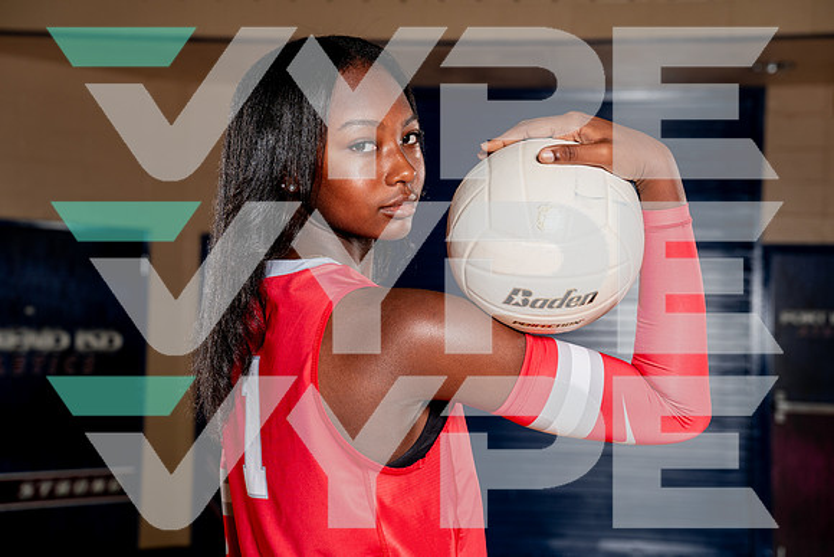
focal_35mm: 70
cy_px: 278
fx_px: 1622
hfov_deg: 28.8
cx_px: 417
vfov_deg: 19.5
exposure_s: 1/250
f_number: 5.6
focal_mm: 70
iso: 200
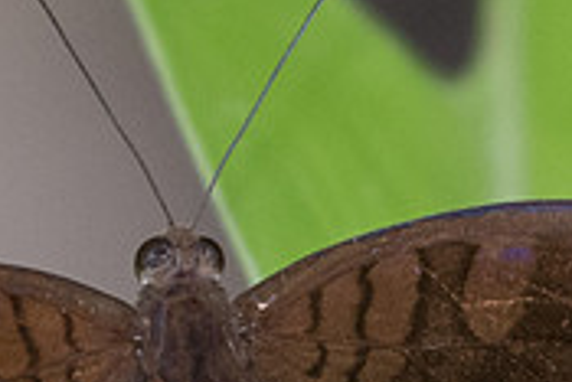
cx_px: 307
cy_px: 375
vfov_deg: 0.8
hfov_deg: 1.1
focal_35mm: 1812
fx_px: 28814
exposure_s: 1/250
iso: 800
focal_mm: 150
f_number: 3.2
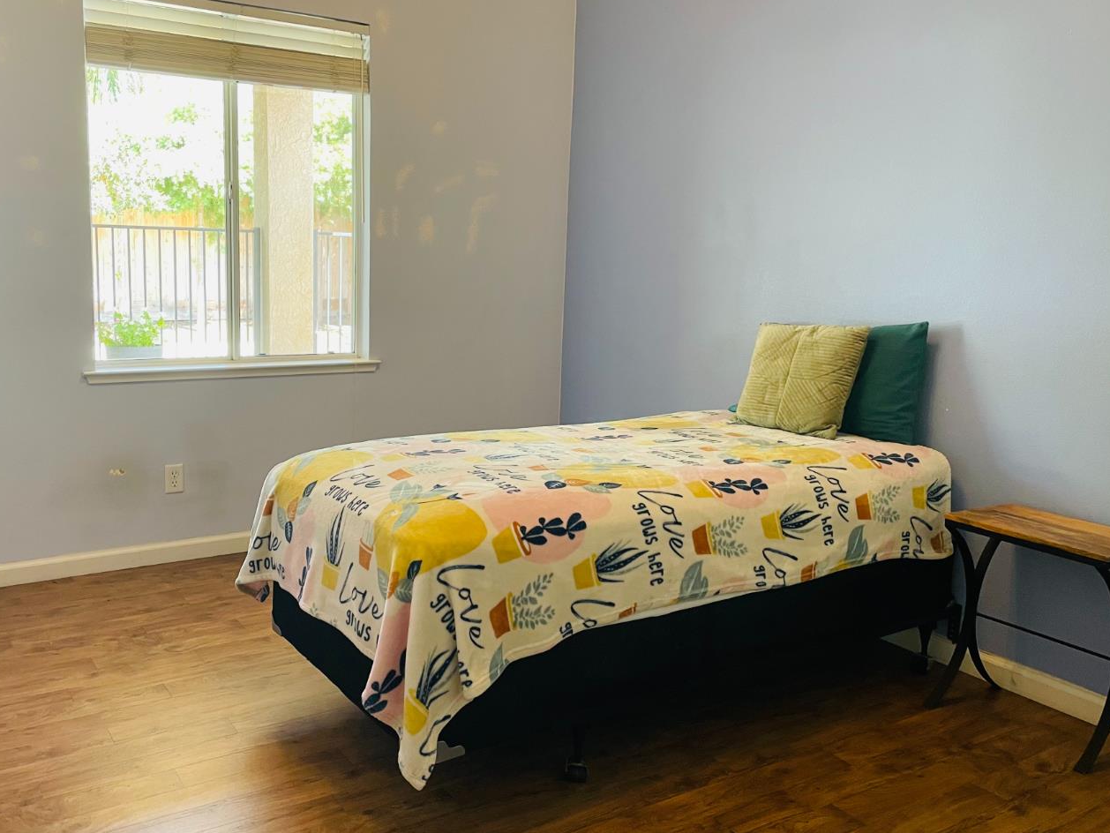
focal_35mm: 31
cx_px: 470
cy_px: 383
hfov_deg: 58.1
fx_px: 994
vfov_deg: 45.4
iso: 80
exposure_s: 1/60
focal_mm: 4.2
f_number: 1.6
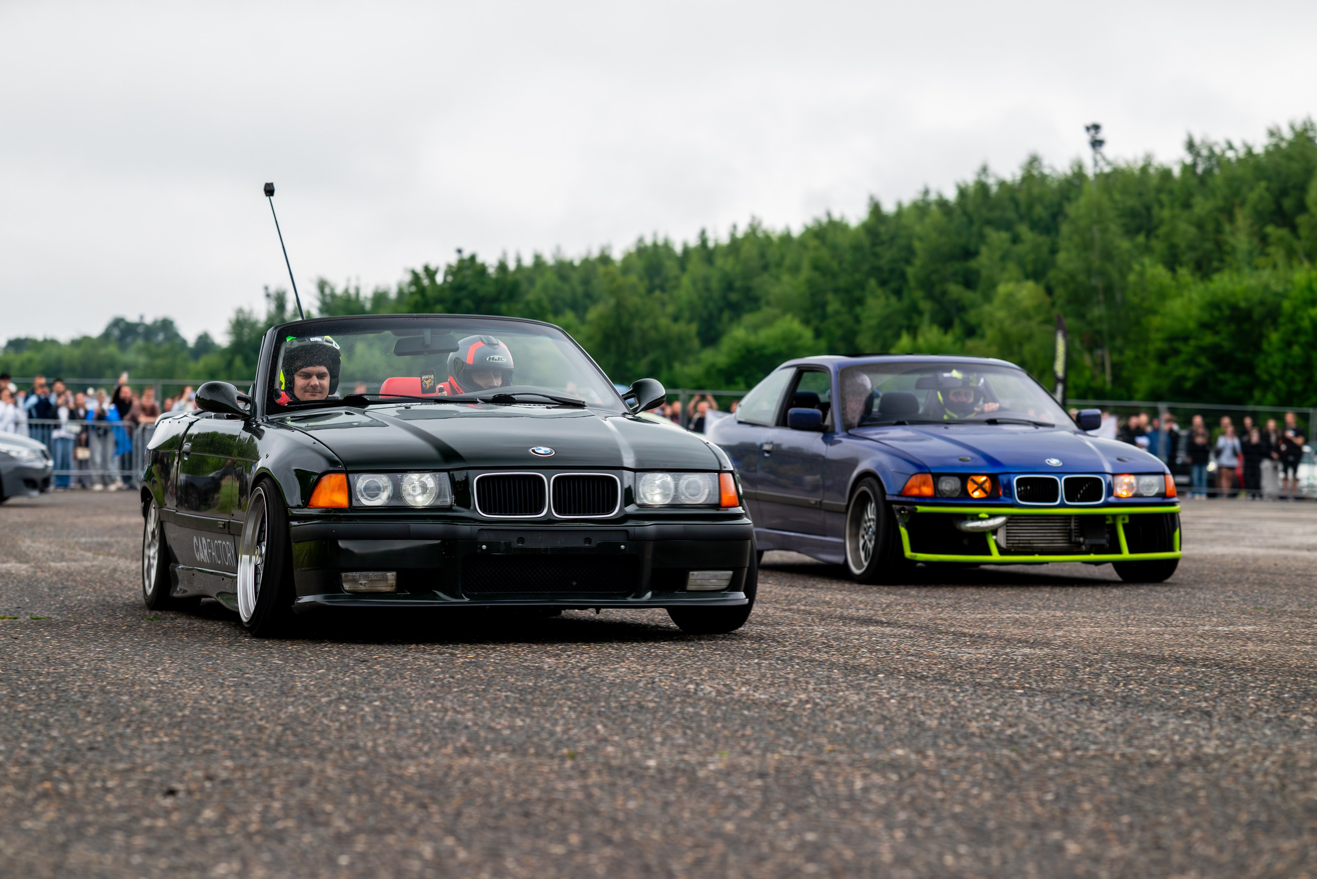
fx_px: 3372
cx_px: 620
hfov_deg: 22.1
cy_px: 439
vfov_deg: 14.9
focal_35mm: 92
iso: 640
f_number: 3.5
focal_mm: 85
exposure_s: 1/250
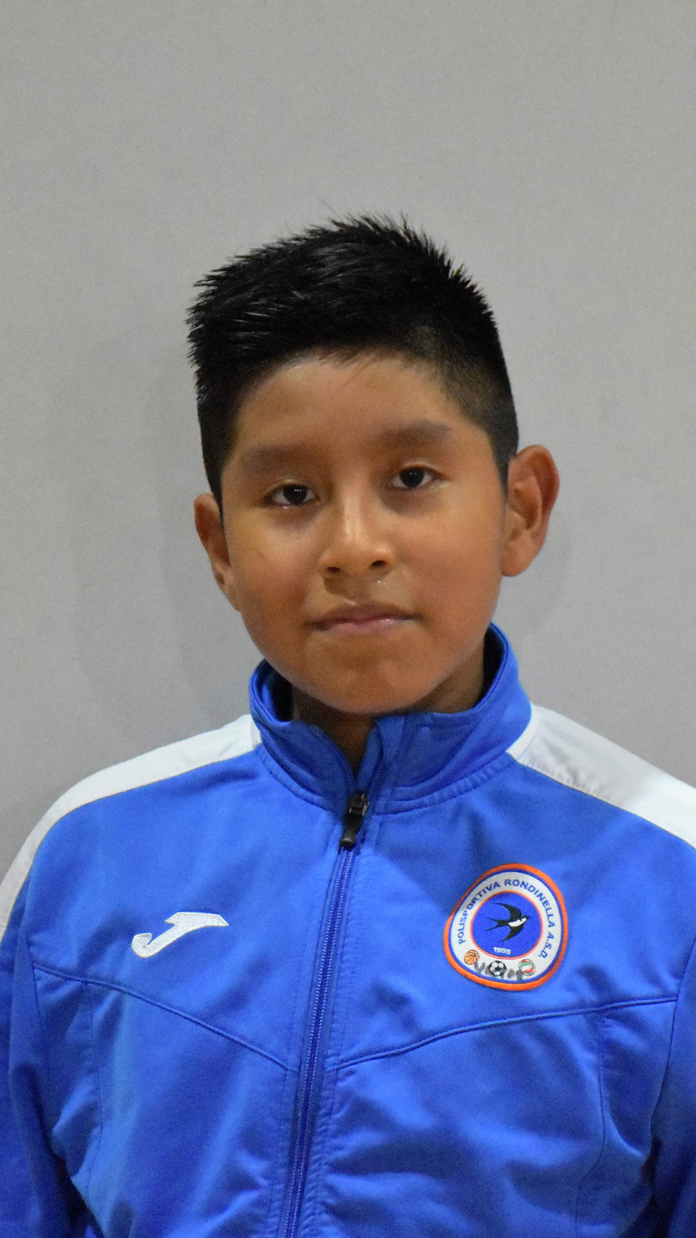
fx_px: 3116
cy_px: 618
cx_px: 392
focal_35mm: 95
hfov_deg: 12.7
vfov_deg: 22.5
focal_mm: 60
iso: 9000
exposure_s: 1/250
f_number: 5
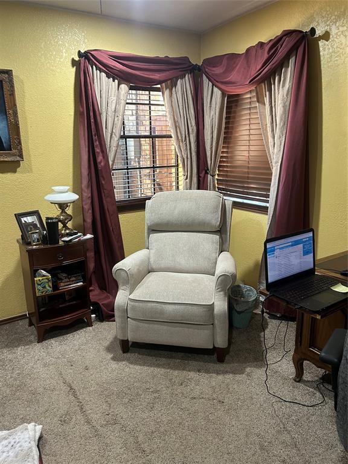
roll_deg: +1.6
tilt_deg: -12.6
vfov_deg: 67.3
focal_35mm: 26
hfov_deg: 53.1
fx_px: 349
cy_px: 232
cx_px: 174
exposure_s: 1/60
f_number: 1.5
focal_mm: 5.7
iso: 250
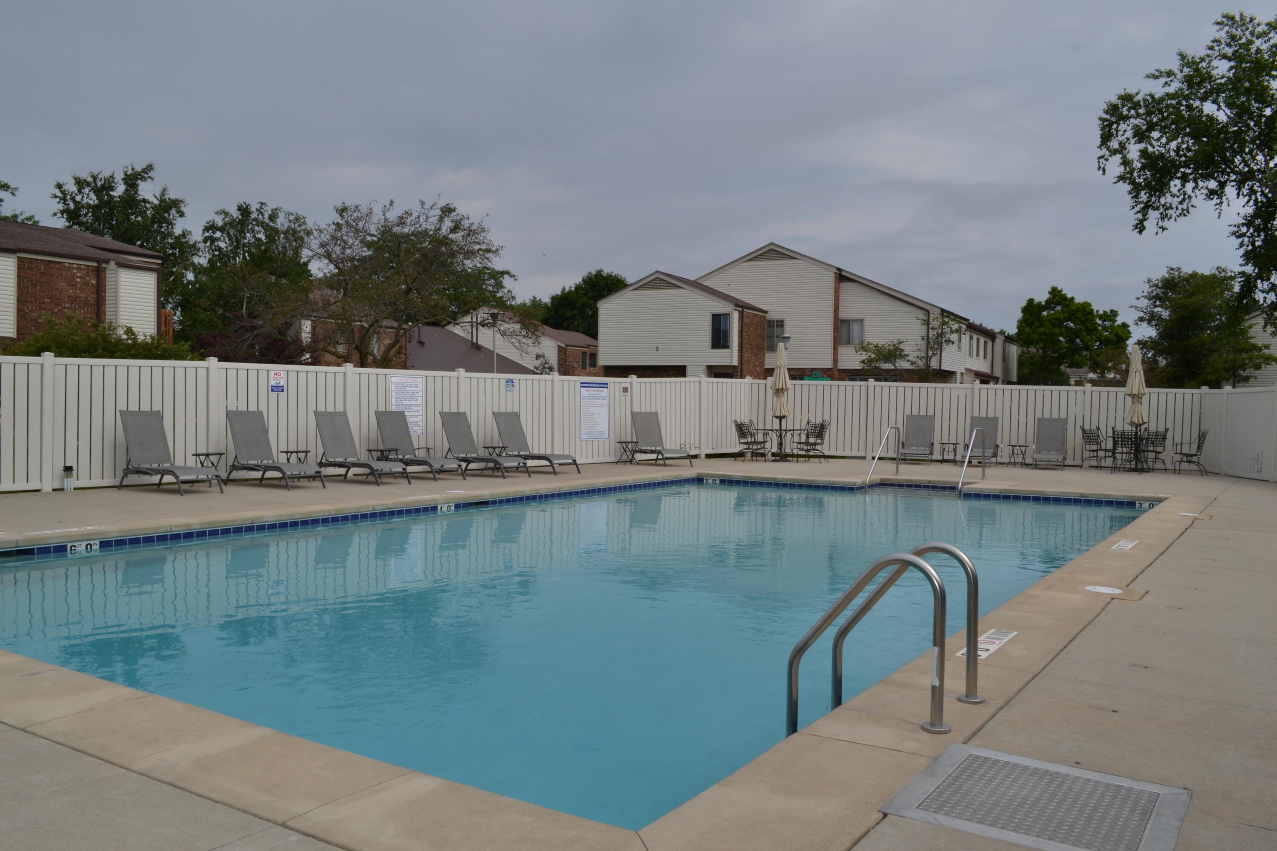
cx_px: 638
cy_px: 426
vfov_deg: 43.6
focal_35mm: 30
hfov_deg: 61.9
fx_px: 1064
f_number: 16
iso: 100
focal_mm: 20
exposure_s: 1/160
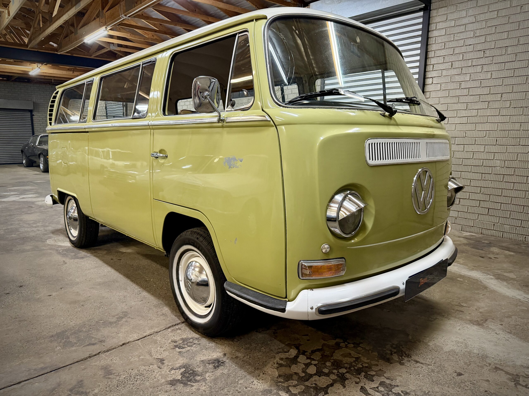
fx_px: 367
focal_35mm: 24
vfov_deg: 56.8
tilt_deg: -9.1
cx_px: 264
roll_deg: -0.1
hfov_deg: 71.6
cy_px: 198
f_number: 1.78
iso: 400
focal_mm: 6.76
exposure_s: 1/50
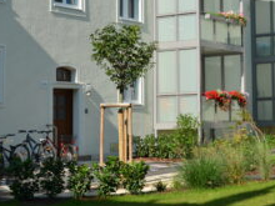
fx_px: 668
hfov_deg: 22.3
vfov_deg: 17.5
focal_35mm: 84
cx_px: 283
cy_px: 51
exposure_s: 1/250
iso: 100
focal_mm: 27
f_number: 8
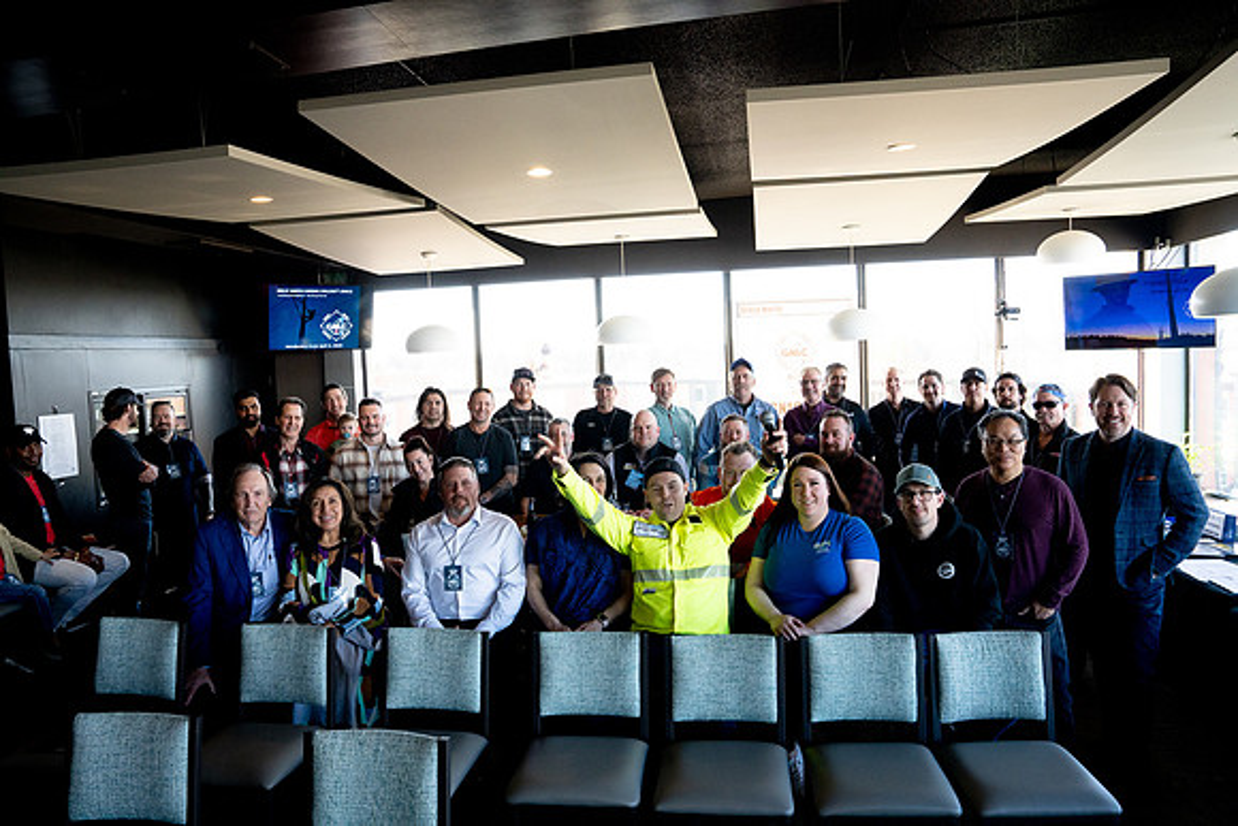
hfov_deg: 73.7
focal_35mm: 24
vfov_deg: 53.2
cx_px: 619
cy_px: 413
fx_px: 825
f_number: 8
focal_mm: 24
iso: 2500
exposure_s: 1/200
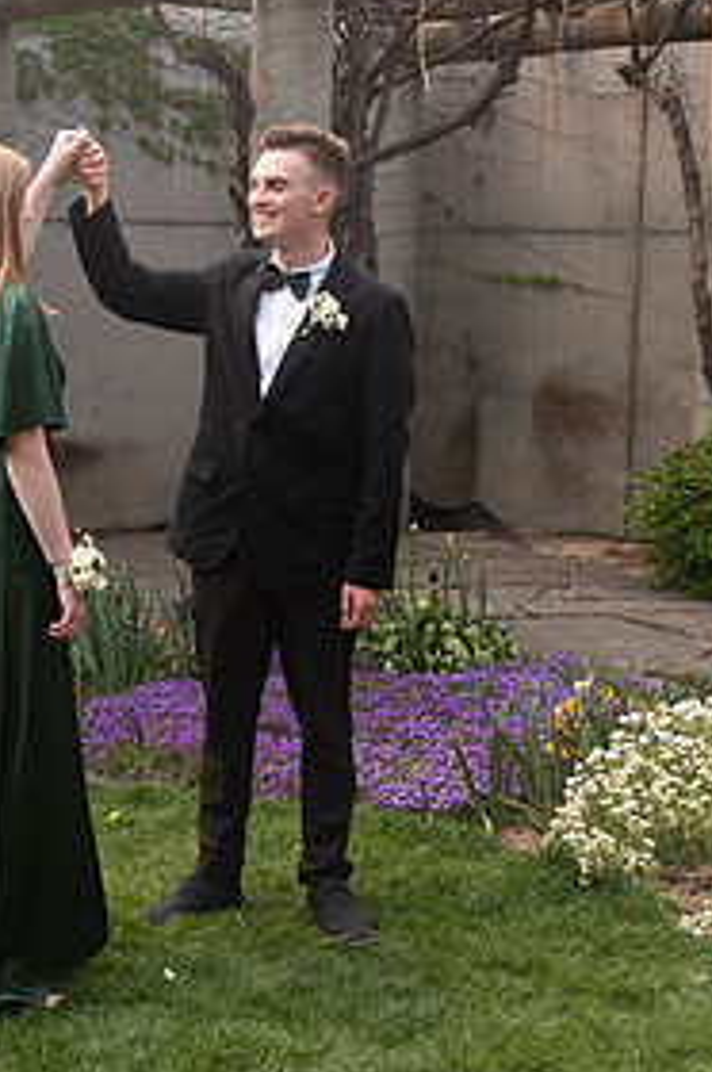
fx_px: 2201
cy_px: 471
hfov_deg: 18.4
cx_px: 279
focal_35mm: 74
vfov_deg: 27.4
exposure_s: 1/125
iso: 500
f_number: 5.6
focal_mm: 46
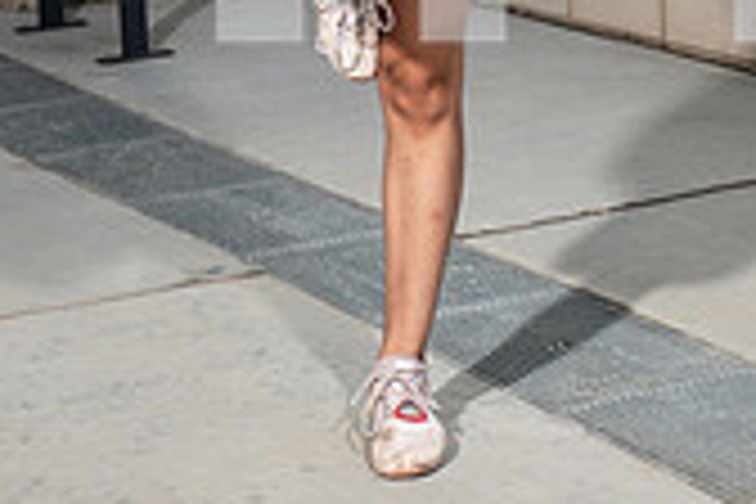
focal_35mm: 123
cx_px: 378
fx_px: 2583
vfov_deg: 10.5
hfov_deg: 16.7
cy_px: -410
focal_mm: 46
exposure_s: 1/320
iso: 100
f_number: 7.1
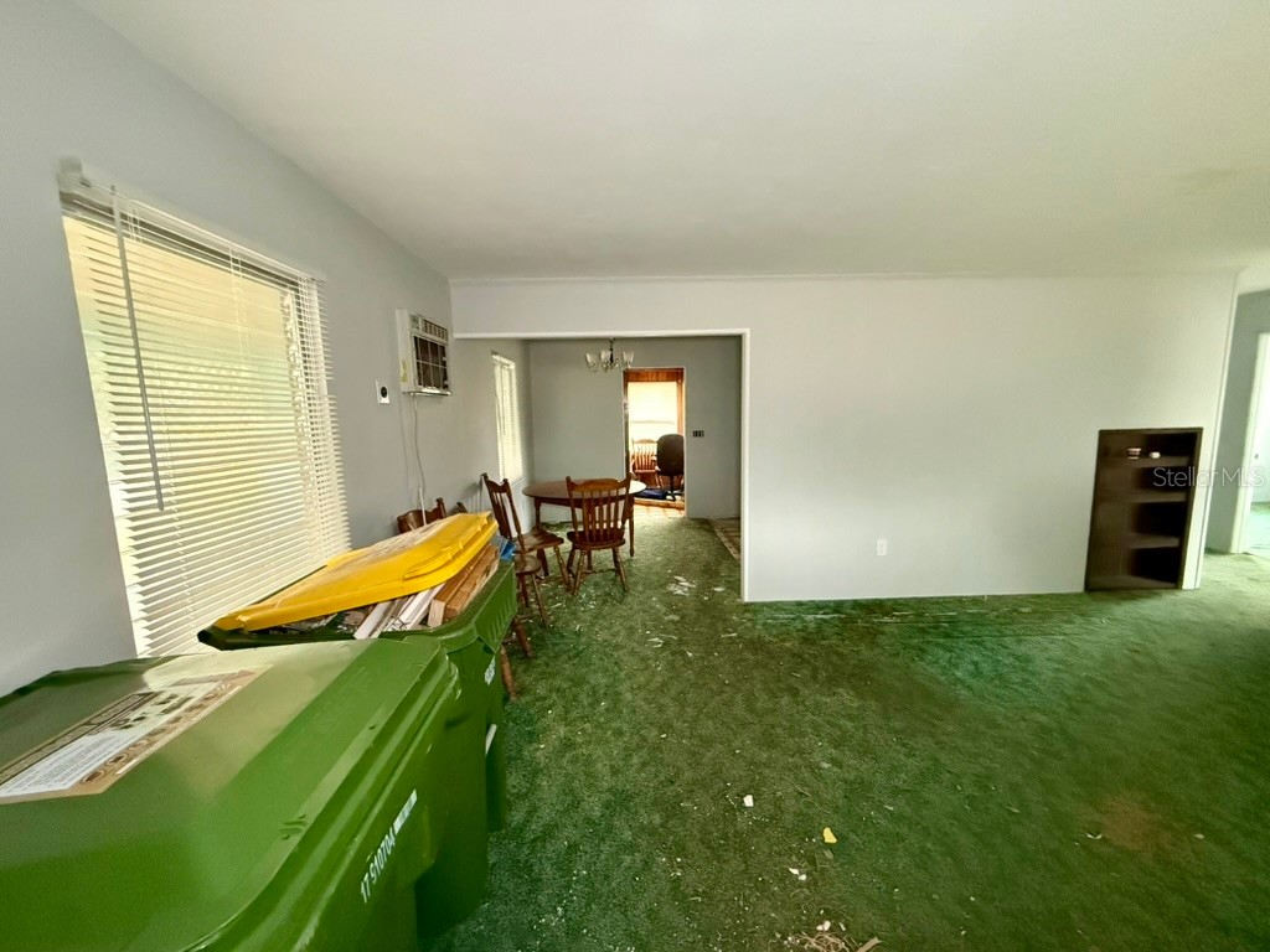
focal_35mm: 14
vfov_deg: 85.7
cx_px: 635
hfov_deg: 102.1
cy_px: 476
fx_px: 514
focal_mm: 2.22
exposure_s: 1/60
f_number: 2.2
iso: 1250
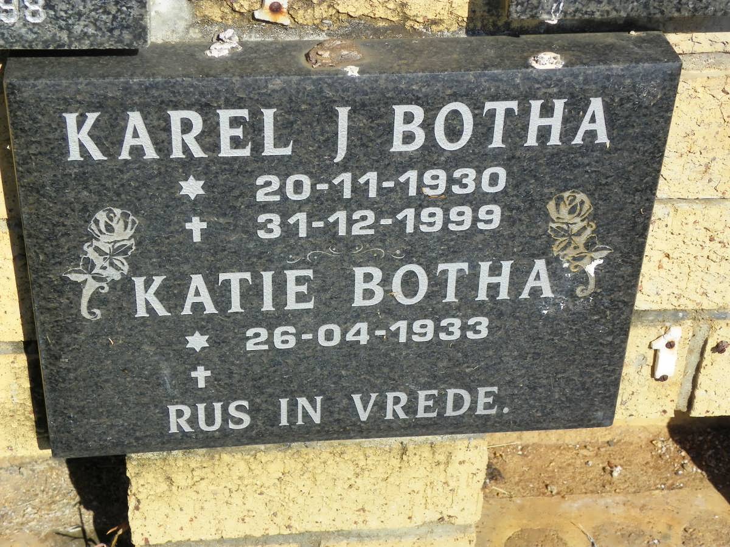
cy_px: 274
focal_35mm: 66
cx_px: 365
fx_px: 1392
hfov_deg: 29.4
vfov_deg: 22.3
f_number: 5
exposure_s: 1/320
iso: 64
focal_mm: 11.8
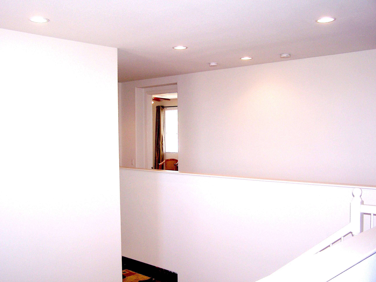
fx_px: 413
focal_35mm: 38
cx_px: 188
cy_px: 141
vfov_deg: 37.7
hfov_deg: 49.0
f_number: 2.8
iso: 140
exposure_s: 1/60
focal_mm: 6.3
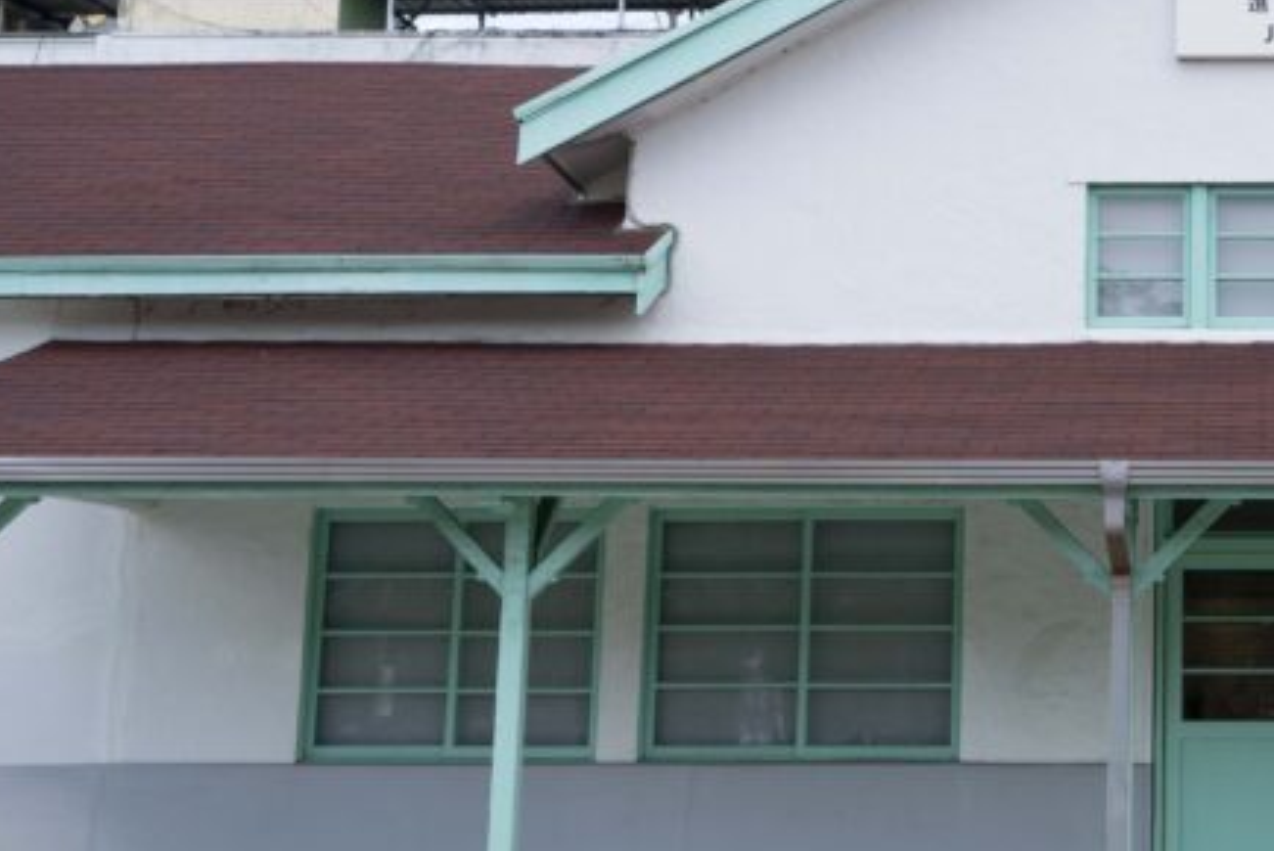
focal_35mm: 66
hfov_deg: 28.6
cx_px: 1280
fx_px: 2337
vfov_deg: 20.6
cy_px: 333
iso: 100
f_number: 8
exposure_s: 1/125
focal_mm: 28
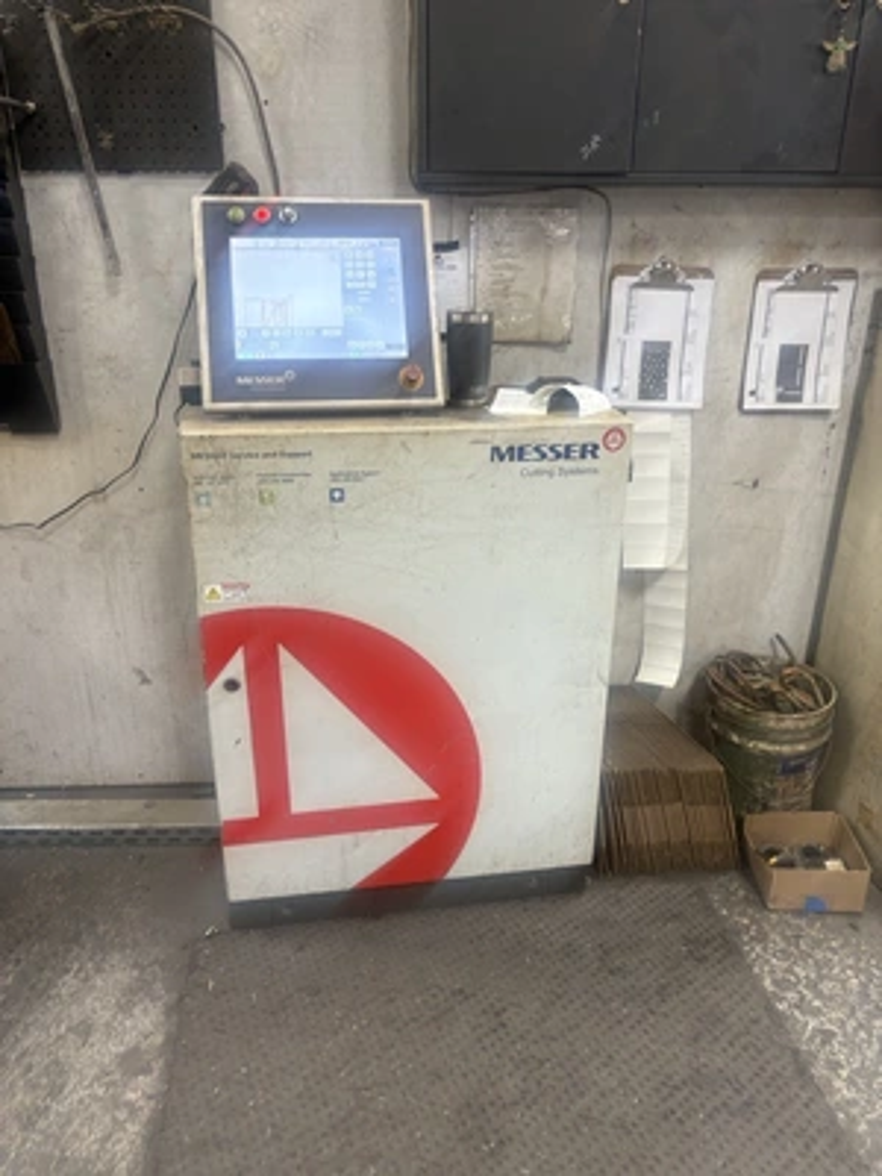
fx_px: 883
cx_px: 441
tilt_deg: -27.4
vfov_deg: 67.3
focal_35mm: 26
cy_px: 588
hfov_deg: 53.1
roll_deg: +1.3
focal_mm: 5.96
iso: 100
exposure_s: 1/60
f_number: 1.6
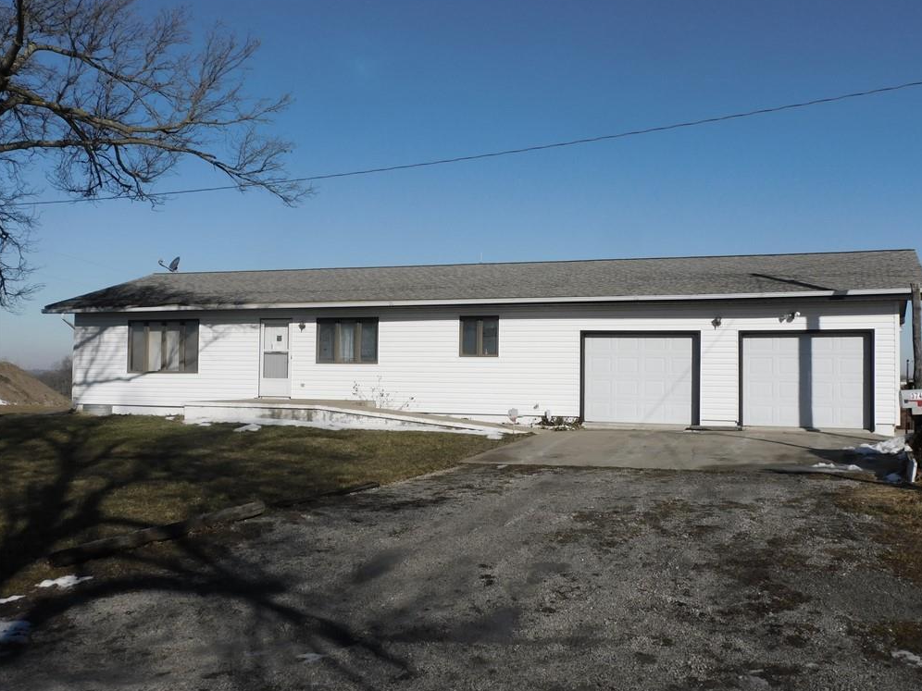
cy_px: 341
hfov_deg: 51.4
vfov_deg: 39.7
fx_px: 959
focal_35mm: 36
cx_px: 468
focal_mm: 6.3
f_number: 5.3
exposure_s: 1/1250
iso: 125
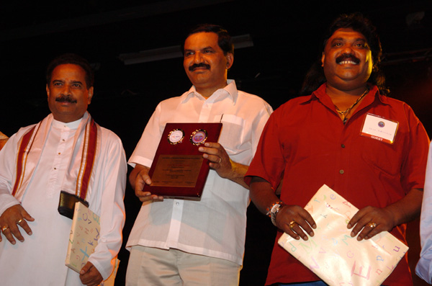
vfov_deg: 23.7
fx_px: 682
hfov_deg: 35.1
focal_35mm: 57
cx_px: 216
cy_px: 143
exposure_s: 1/60
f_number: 4.5
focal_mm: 38
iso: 400
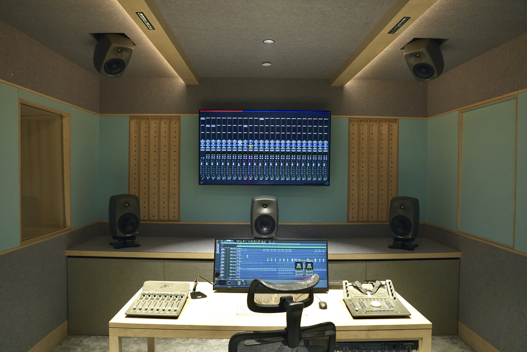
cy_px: 176
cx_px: 264
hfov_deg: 73.7
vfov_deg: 53.1
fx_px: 351
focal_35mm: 24
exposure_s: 1/30
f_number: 4
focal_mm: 24
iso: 500
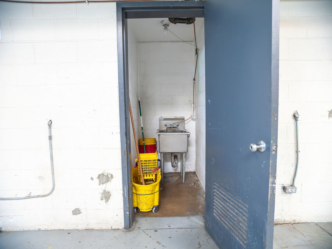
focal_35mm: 20
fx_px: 187
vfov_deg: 67.2
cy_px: 124
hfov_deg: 83.1
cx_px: 167
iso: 800
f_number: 2.2
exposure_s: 1/80
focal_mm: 16
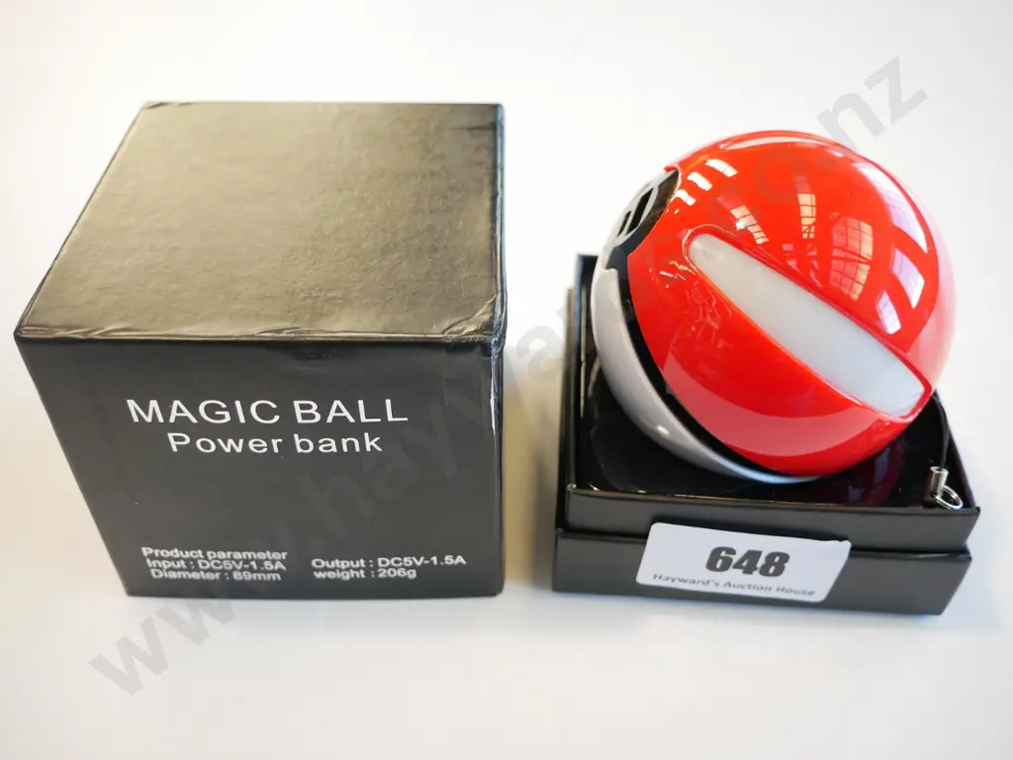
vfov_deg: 41.8
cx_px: 506
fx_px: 995
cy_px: 380
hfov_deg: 54.0
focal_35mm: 34
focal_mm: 17
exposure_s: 1/60
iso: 640
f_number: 3.8
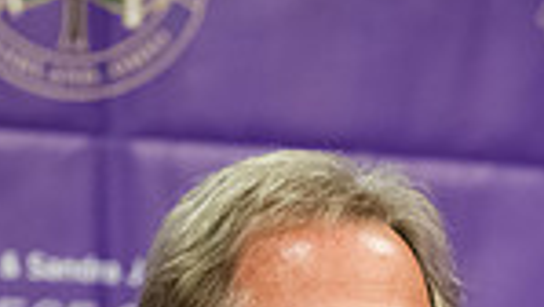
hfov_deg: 1.8
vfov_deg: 1.0
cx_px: 562
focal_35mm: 1224
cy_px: 663
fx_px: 17665
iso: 2500
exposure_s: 1/200
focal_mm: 300
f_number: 3.2
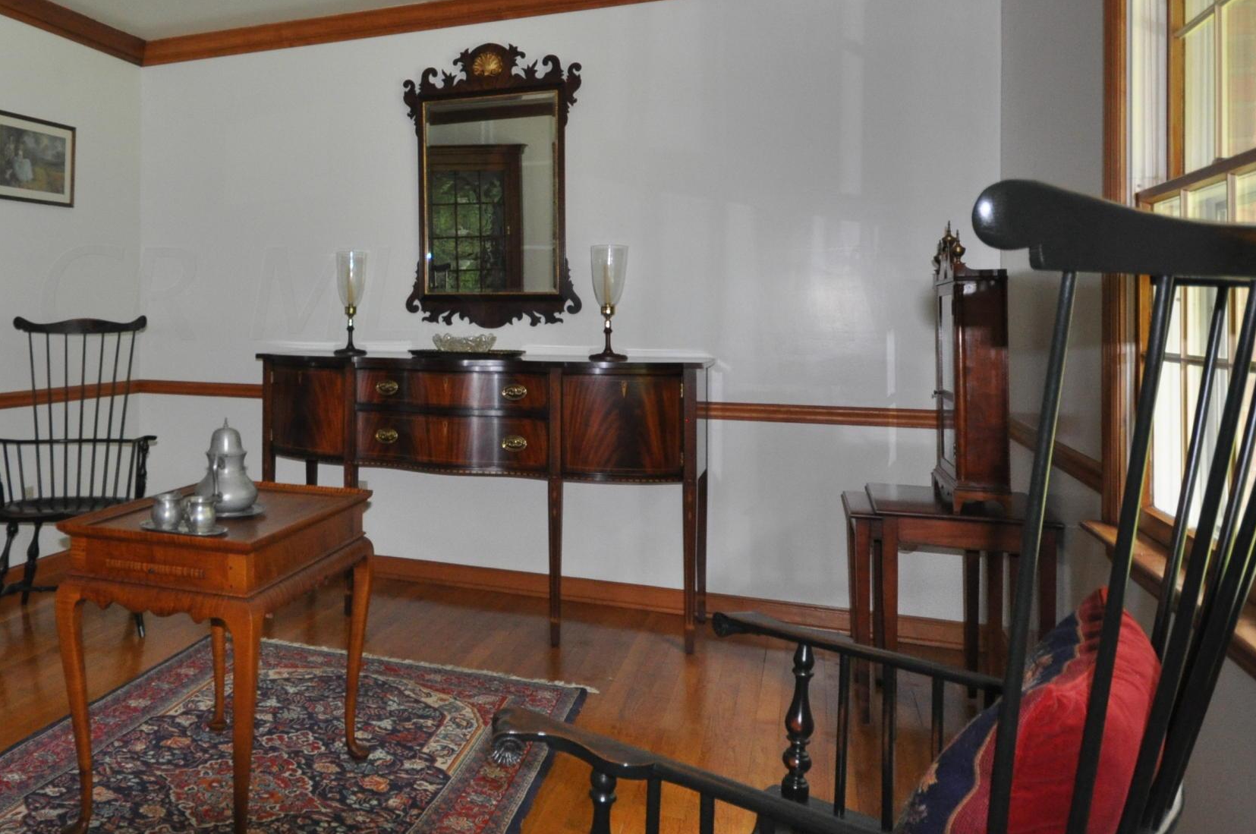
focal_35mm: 30
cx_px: 263
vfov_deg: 43.1
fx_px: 1042
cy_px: 292
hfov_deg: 57.8
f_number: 4.2
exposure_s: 1/60
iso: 800
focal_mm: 11
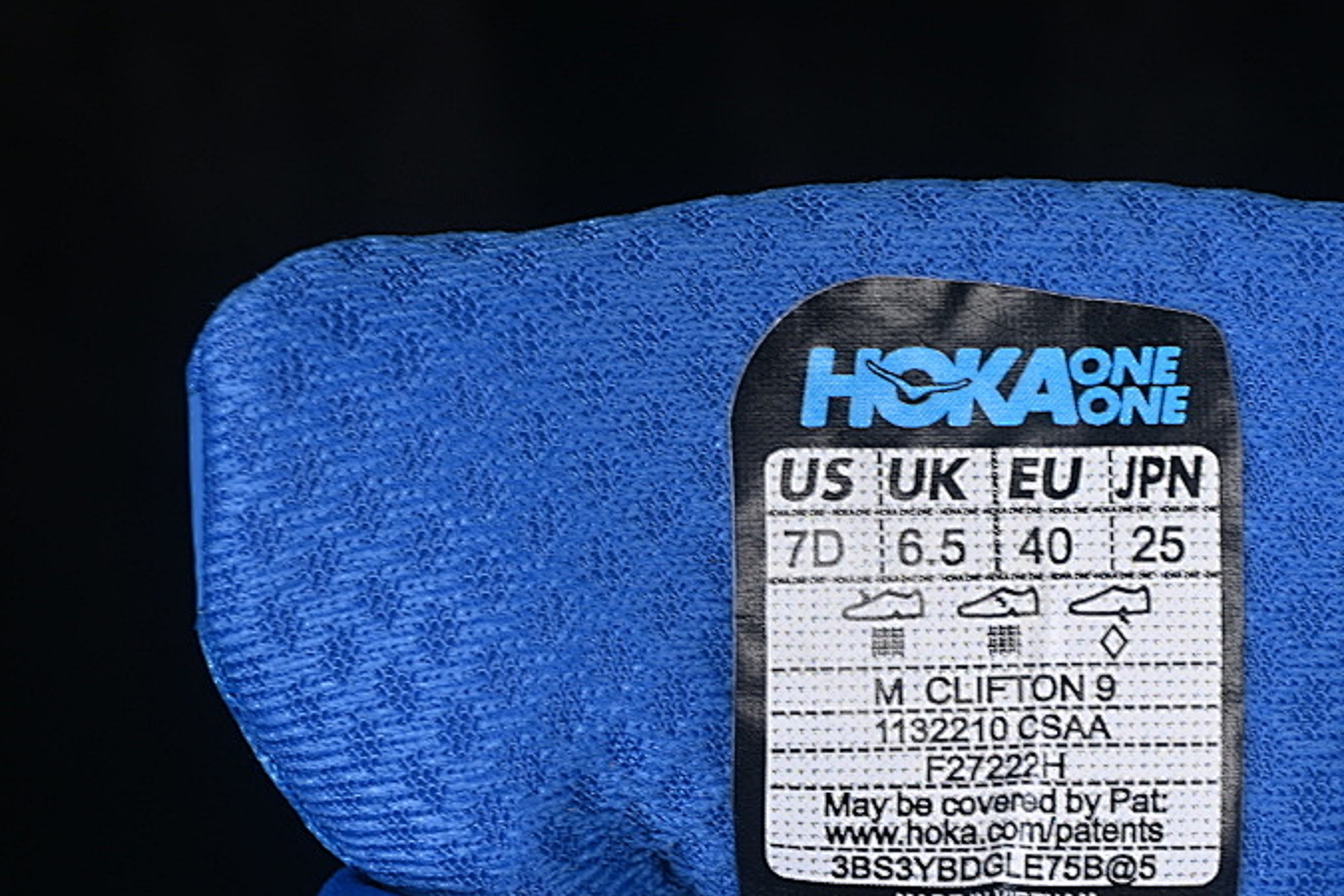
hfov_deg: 17.0
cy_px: 683
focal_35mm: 120
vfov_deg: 11.4
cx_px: 1006
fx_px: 4480
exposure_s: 1/80
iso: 160
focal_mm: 50
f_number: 8
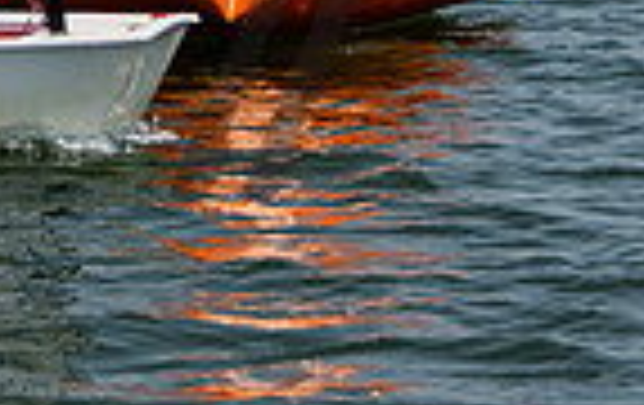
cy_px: -393
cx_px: -136
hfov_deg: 6.4
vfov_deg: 4.0
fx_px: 5768
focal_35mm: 328
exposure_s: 1/1600
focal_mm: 70
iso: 320
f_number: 6
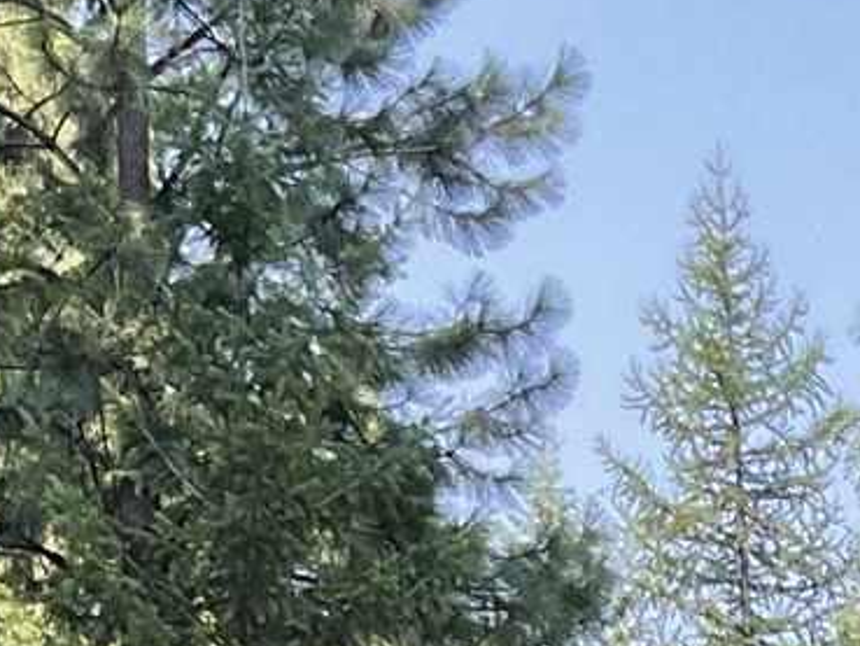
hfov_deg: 10.6
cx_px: 1273
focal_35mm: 181
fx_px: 4498
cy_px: 1754
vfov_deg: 7.5
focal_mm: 3
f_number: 1.8
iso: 16
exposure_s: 1/331
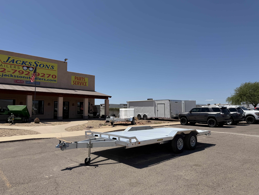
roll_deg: +0.1
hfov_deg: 71.6
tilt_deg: +4.3
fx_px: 180
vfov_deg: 56.8
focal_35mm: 24
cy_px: 98
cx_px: 130
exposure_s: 1/7353
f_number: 1.78
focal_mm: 6.76
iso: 80
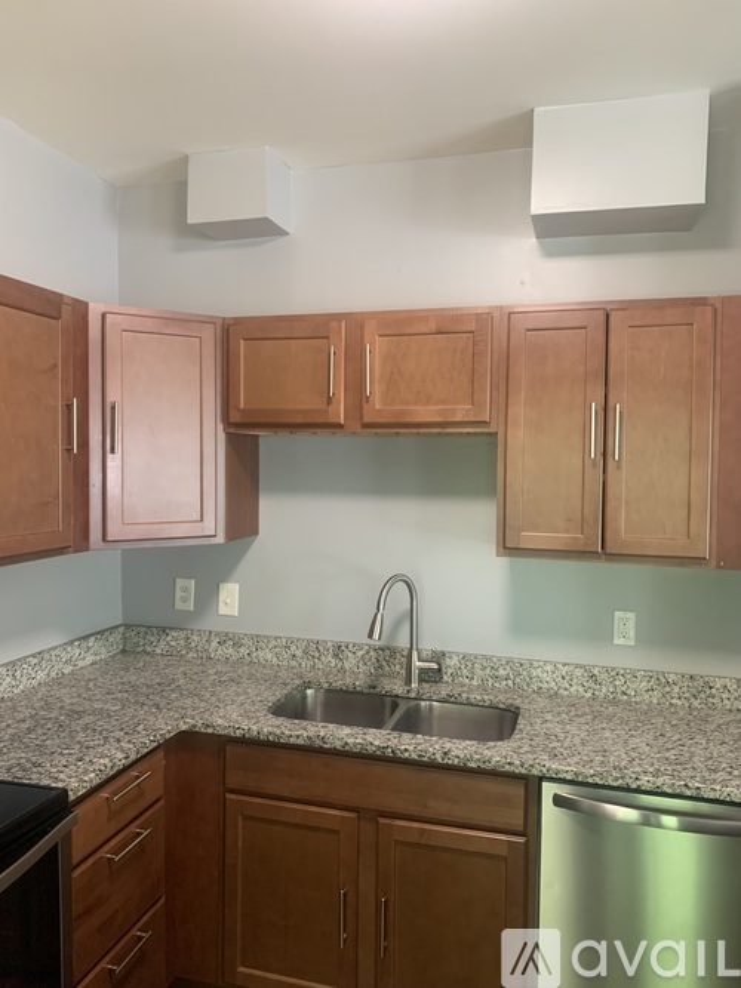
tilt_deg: +0.1
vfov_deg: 67.3
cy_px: 494
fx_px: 742
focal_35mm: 26
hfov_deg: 53.0
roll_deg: -1.1
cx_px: 370
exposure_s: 1/60
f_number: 1.8
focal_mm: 4.25
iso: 200
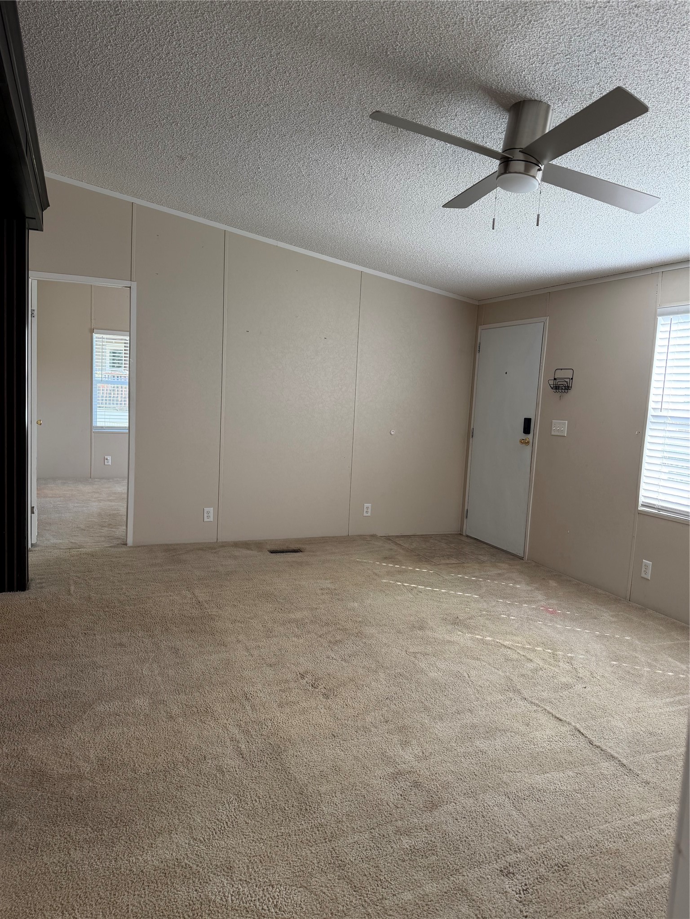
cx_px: 345
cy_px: 460
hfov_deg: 56.8
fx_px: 638
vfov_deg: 71.6
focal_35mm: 24
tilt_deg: -6.4
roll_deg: -3.8
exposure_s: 1/120
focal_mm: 6.76
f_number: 1.78
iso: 100
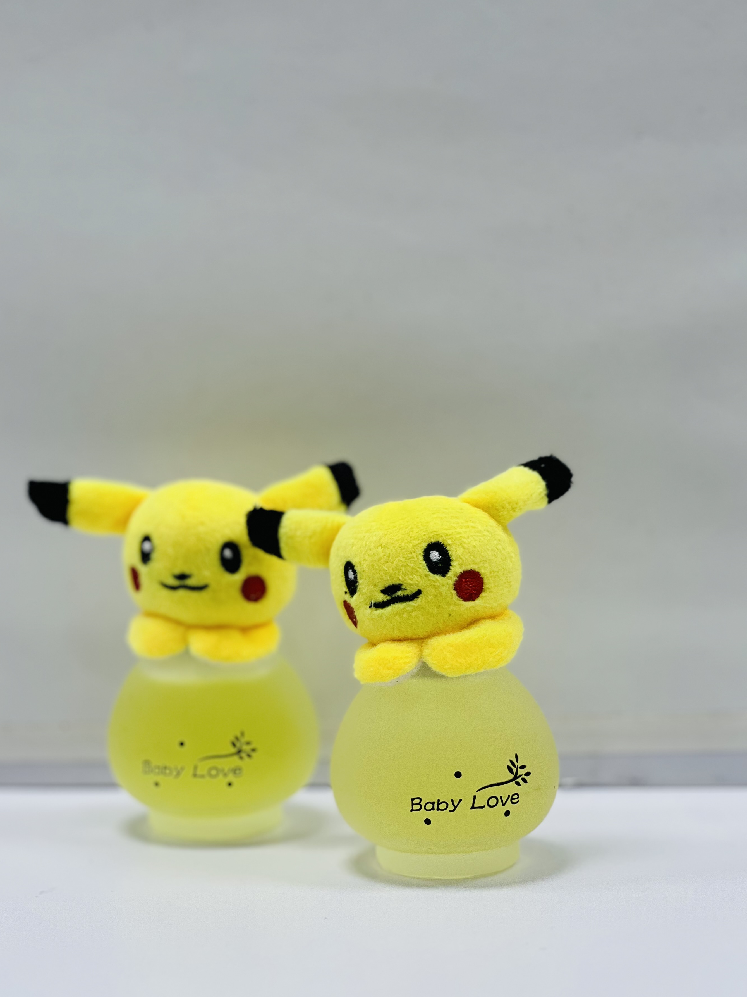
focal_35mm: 87
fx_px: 2504
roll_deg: +1.7
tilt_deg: -5.7
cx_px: 334
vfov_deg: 22.5
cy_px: 517
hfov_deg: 17.0
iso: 50
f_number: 2.8
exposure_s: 1/100
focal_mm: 9
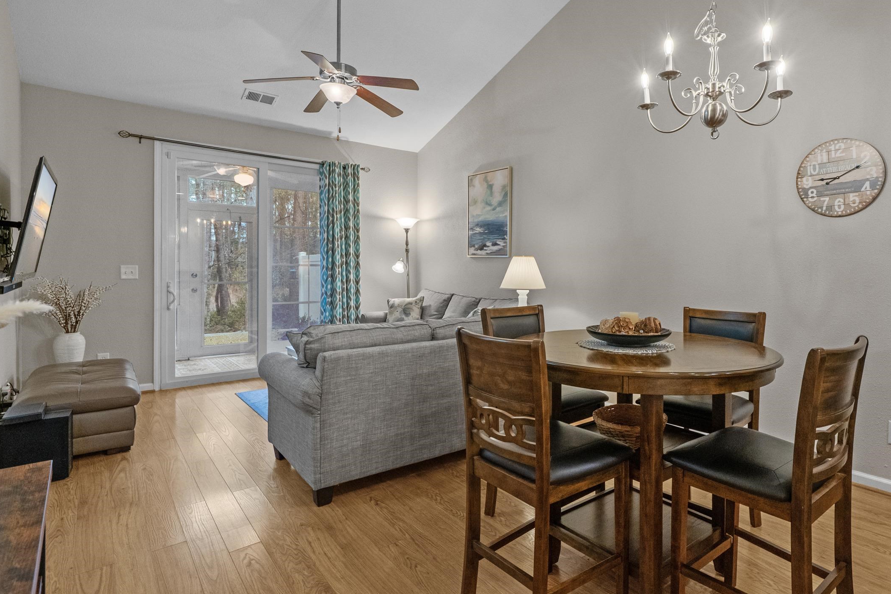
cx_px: 519
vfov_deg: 64.5
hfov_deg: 86.2
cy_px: 278
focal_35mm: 19
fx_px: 470
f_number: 8
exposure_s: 1/15
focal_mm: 16
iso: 1250
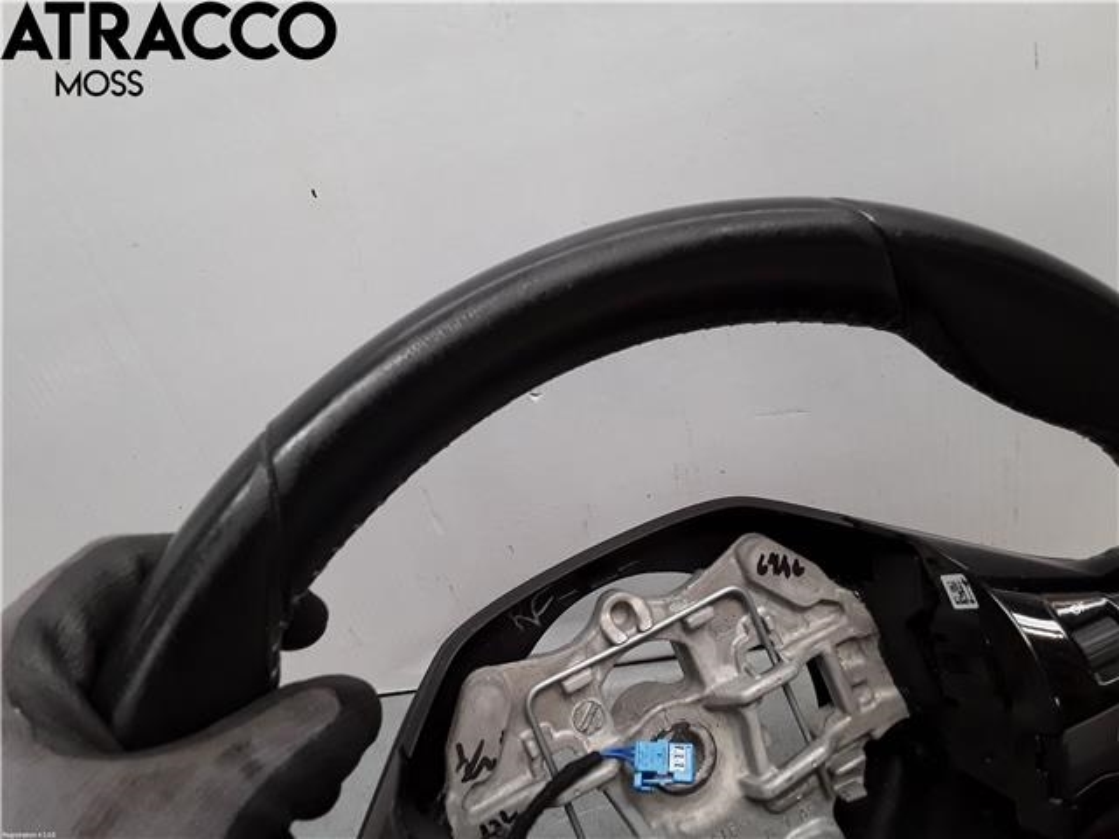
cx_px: 560
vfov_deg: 49.7
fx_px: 905
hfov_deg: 63.4
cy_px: 420
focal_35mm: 28
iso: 64
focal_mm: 2.91
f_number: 1.9
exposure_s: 1/100
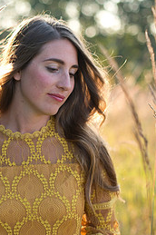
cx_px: 21
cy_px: 142
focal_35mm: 87
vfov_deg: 23.4
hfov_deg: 15.5
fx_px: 567
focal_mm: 50
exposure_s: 1/800
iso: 200
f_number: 2
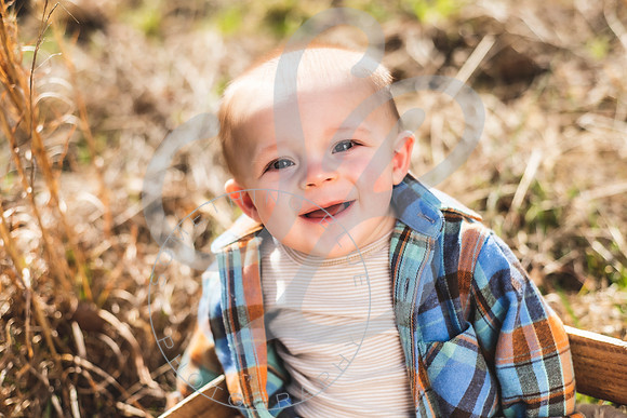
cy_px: 209
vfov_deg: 27.0
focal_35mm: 50
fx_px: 871
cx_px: 314
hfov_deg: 39.6
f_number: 2.8
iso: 100
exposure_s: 1/2000
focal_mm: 50
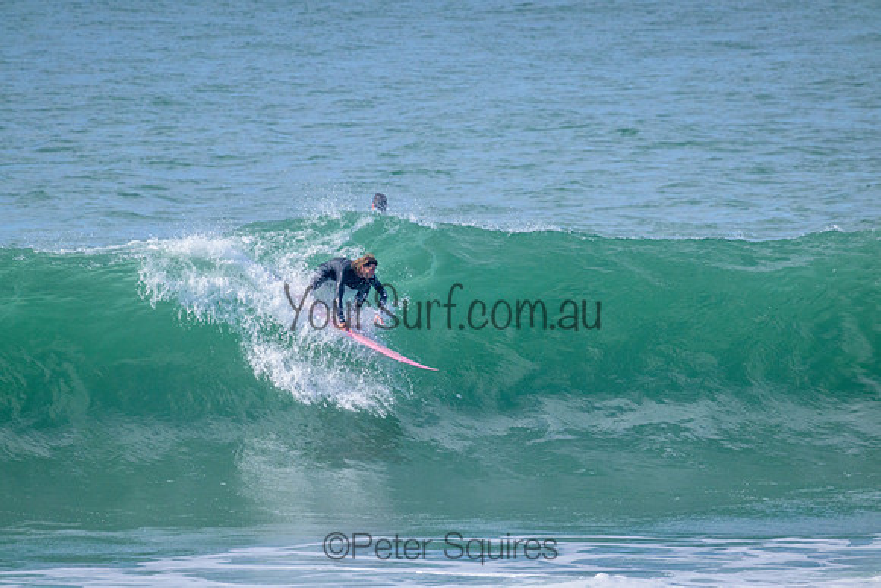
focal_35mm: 800
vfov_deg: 1.7
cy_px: 294
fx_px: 19581
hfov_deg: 2.6
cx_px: 440
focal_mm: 800
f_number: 11
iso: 1600
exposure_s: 1/2000
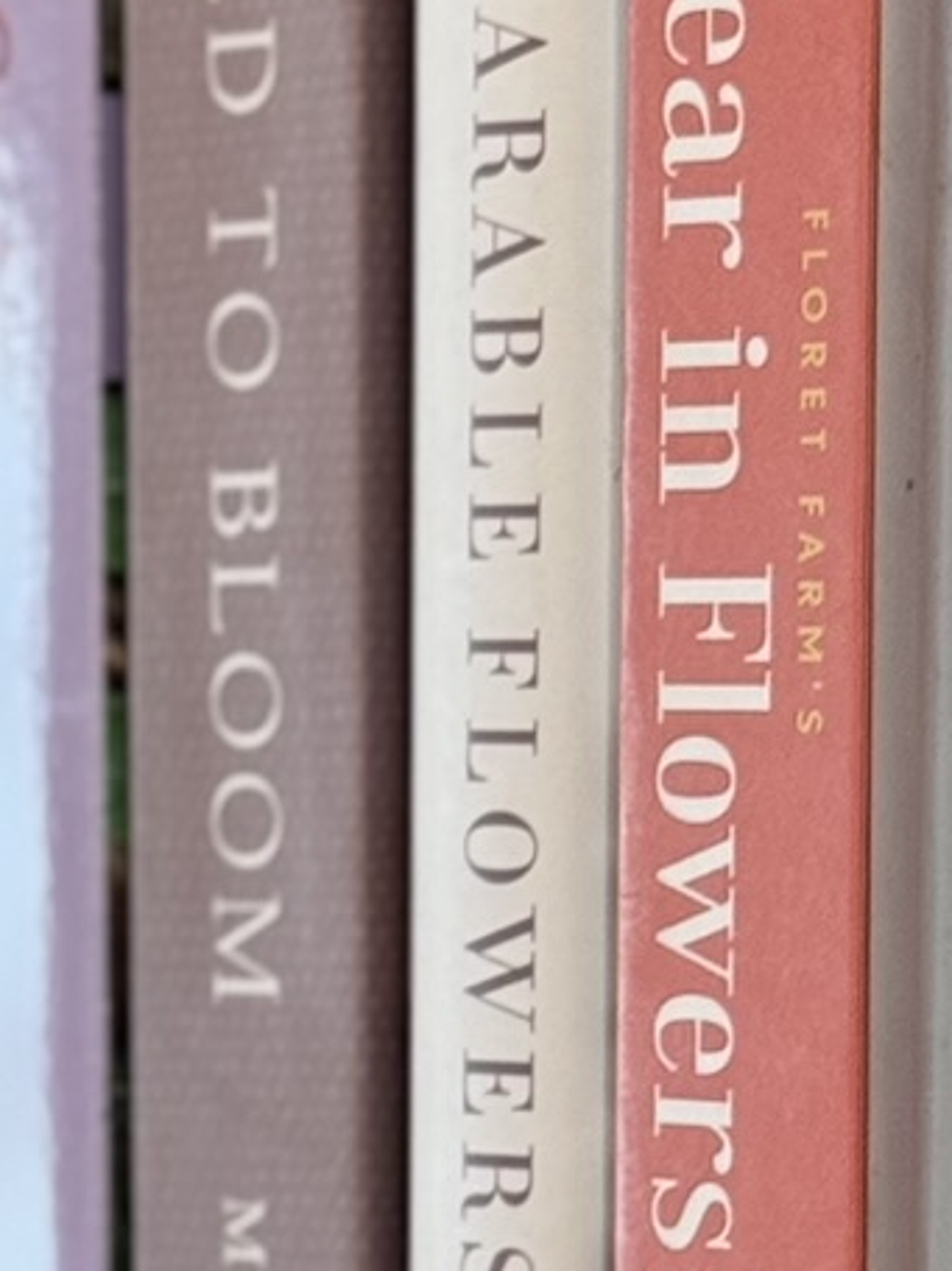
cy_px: 1048
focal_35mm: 216
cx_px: -184
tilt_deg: -1.2
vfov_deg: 9.1
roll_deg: -1.2
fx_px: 7924
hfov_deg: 6.8
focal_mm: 6.76
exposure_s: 1/60
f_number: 1.78
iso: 100
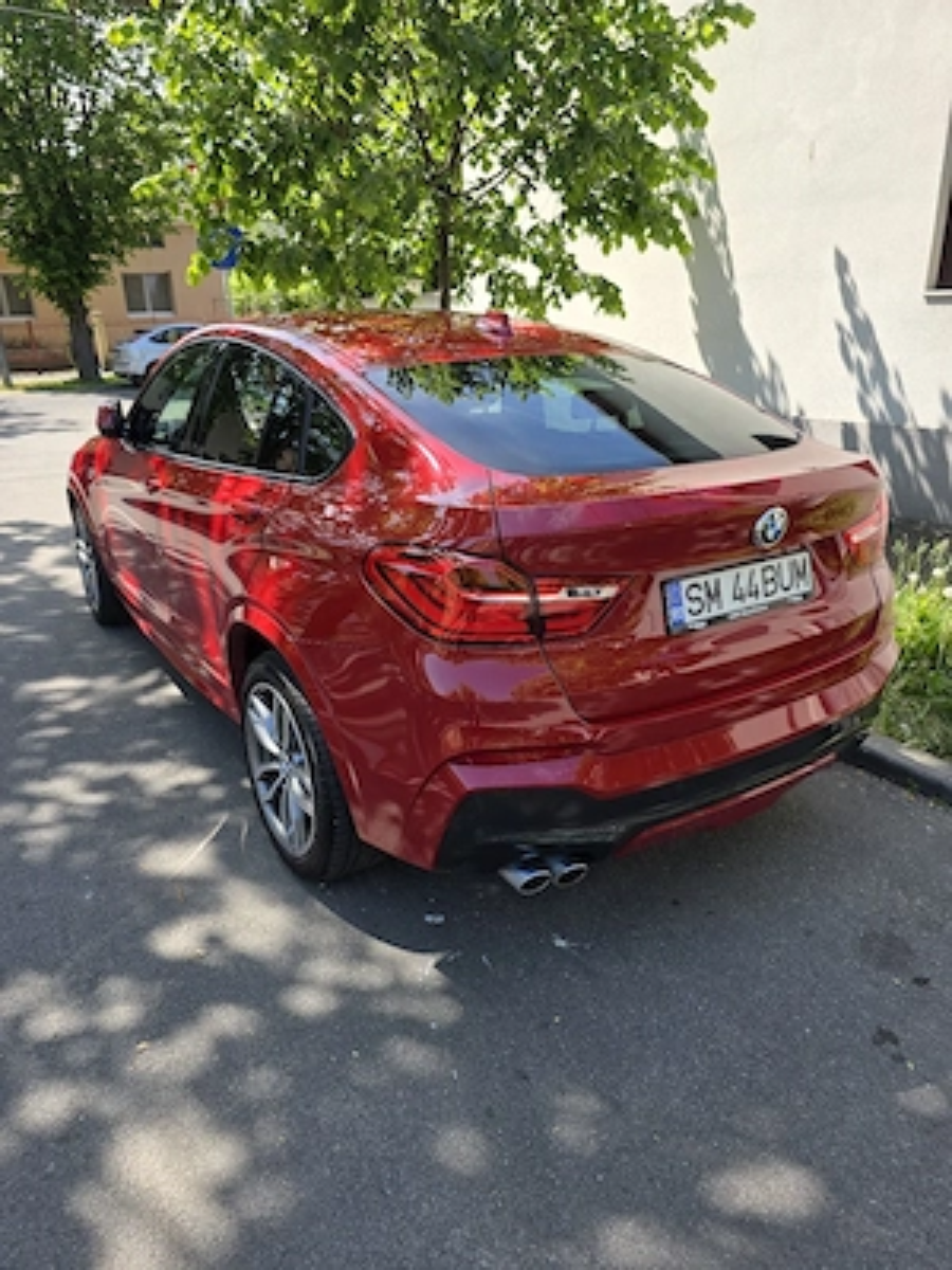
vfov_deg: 73.9
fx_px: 843
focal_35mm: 23
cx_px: 476
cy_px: 635
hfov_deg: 58.9
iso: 80
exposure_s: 1/1667
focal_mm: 6.3
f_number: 1.7
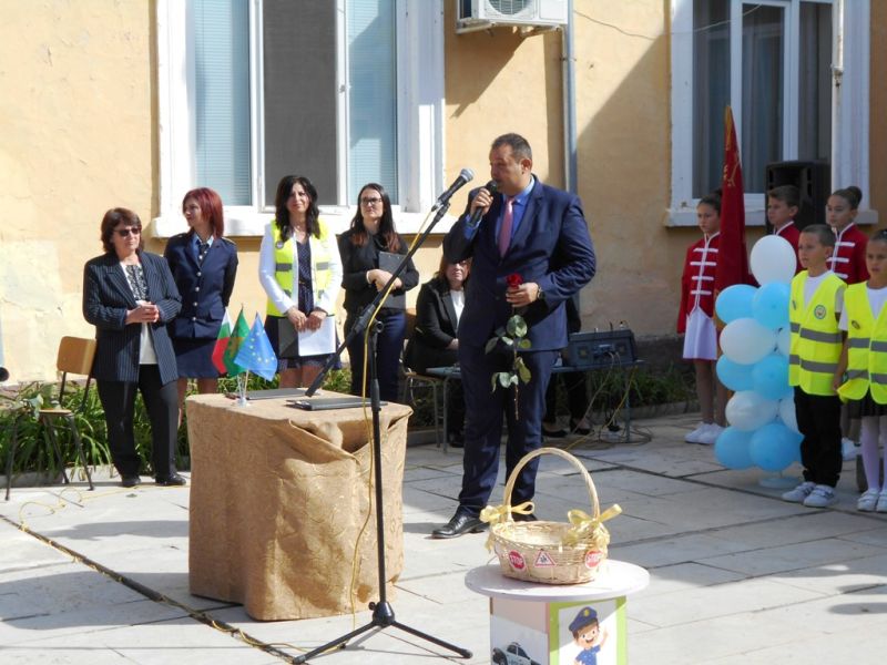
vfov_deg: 22.3
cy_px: 332
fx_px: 1691
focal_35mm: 66
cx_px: 444
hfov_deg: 29.4
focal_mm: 11.6
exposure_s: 1/320
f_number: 5.3
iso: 80
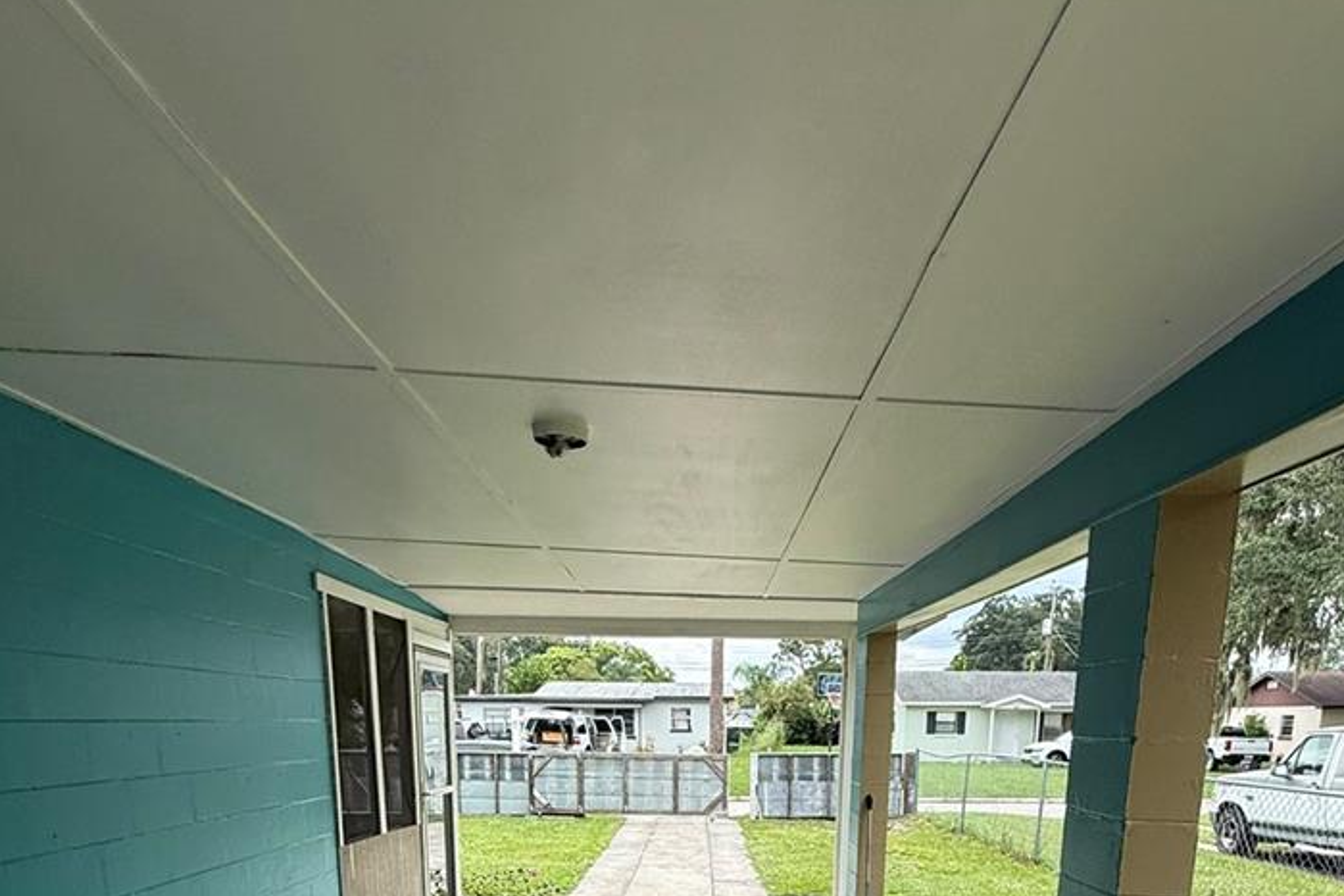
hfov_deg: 71.5
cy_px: 915
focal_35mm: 25
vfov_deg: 43.3
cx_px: 708
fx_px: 933
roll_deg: +1.0
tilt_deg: -12.8
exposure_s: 1/596
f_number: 2.2
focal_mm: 2.22
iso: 50
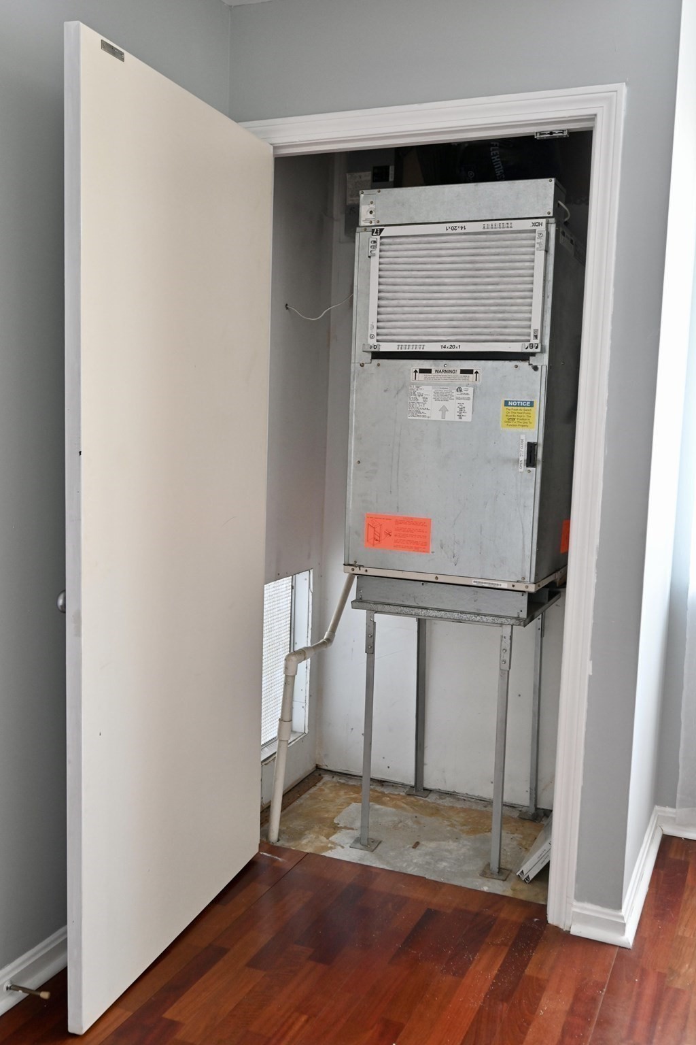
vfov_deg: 61.9
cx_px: 348
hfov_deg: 43.6
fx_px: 870
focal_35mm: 30
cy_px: 522
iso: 800
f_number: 4
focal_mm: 30
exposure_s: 1/30
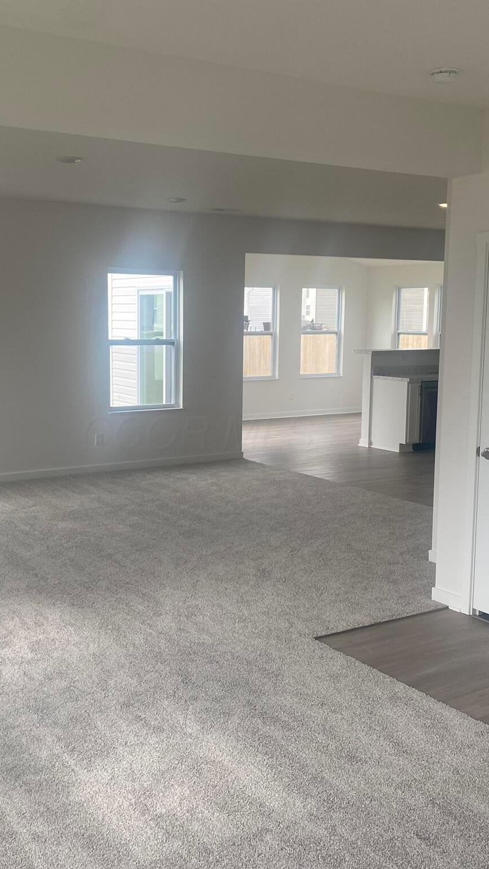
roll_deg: -0.7
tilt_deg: -6.6
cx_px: 198
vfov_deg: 52.8
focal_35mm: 38
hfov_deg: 31.1
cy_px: 433
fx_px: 876
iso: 32
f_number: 1.8
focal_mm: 4.25
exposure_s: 1/303
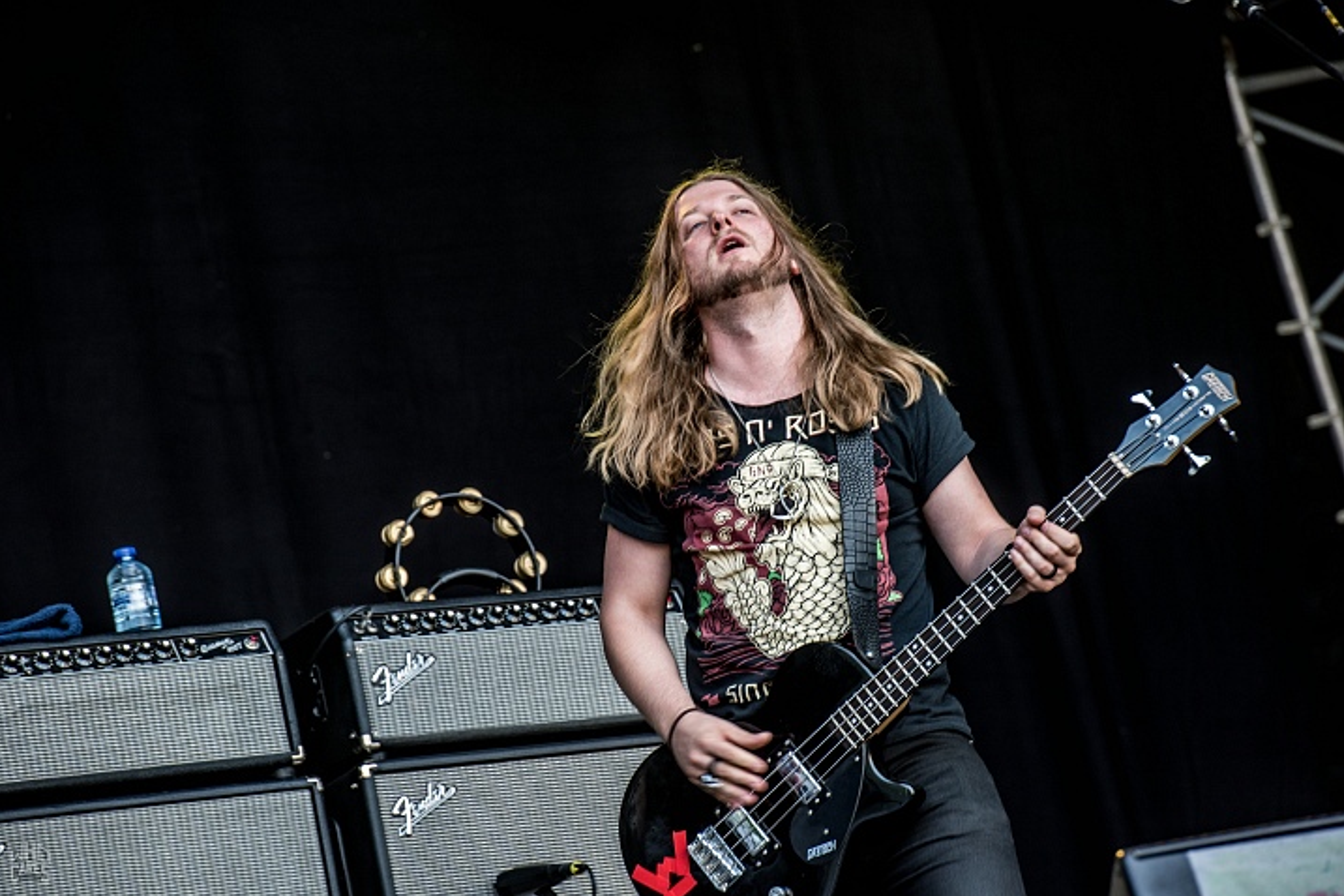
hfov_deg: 10.2
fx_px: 7503
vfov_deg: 6.8
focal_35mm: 201
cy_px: 449
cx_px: 671
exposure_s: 1/100
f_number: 6.3
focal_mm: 200
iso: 125
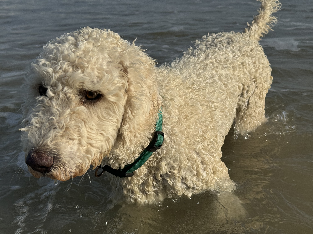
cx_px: 156
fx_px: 434
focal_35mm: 48
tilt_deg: -21.5
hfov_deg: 39.7
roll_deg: +2.6
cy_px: 117
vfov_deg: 30.3
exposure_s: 1/9009
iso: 64
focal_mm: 6.76
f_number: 1.78
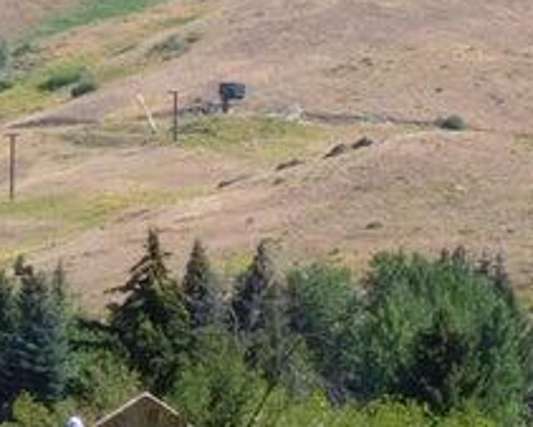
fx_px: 3803
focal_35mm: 241
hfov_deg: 8.0
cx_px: 453
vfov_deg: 6.4
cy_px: 430
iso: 100
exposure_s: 1/500
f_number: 4.1
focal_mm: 10.34
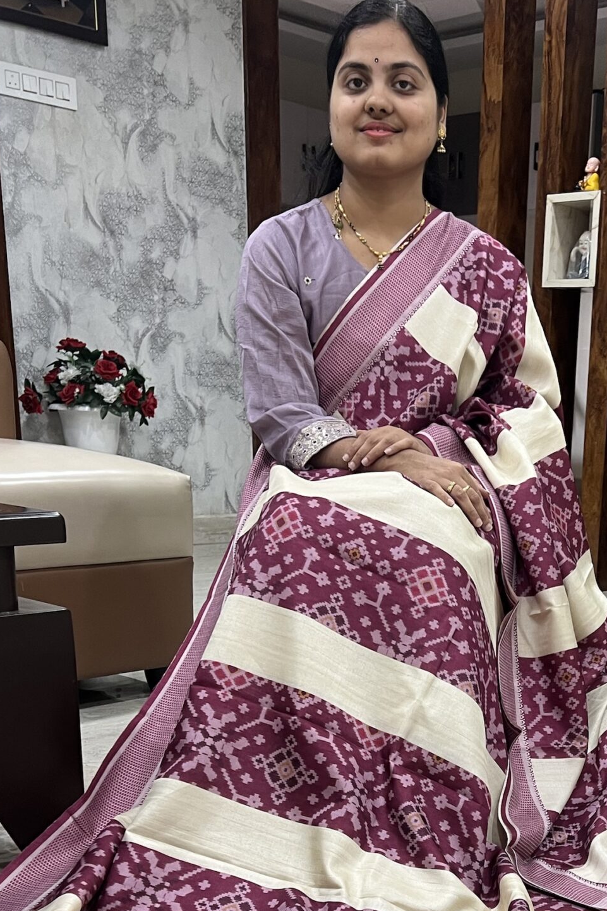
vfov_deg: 38.8
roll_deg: -1.6
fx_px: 1214
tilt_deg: -15.4
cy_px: 783
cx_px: 478
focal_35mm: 48
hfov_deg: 27.6
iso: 64
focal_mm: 5.7
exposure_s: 1/50
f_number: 1.5
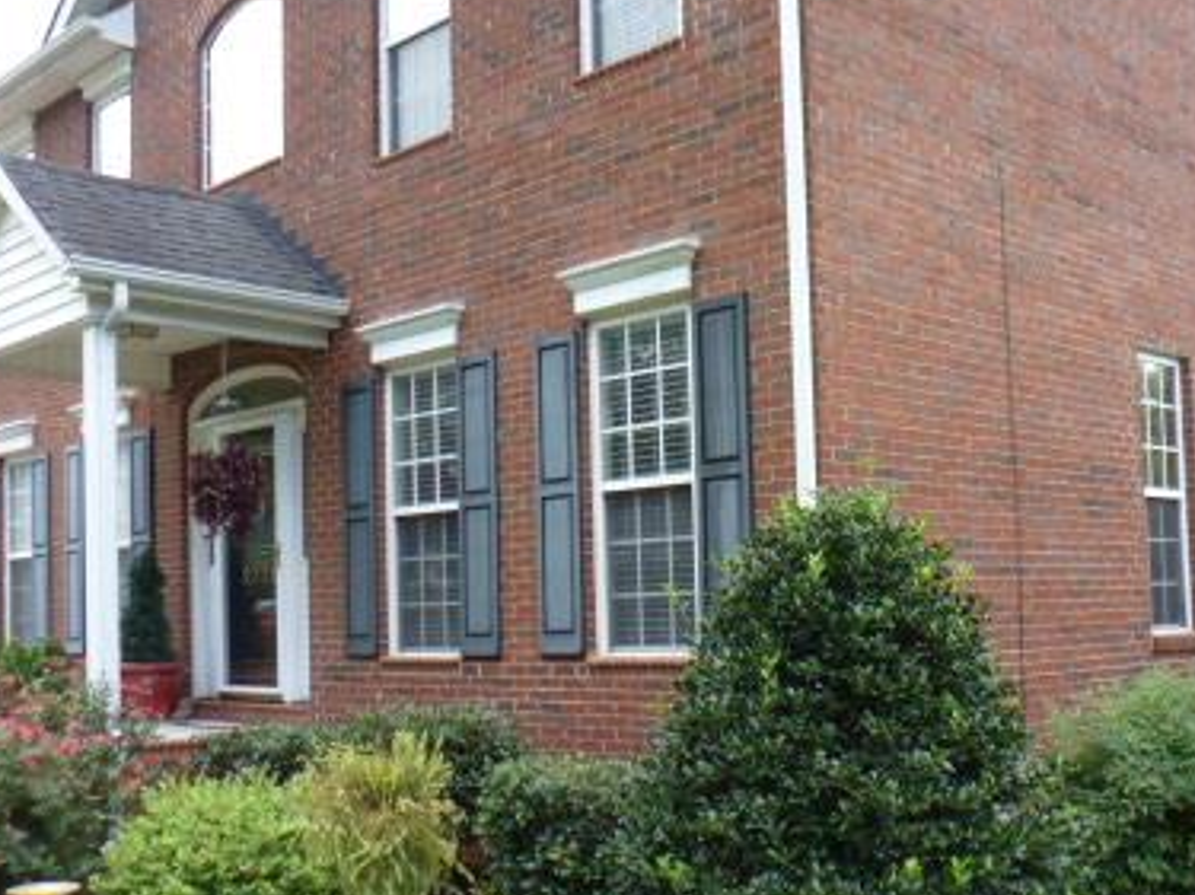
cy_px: 561
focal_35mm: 41
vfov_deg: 34.9
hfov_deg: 45.8
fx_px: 1415
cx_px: 567
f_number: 3.3
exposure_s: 1/250
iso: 200
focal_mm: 4.3
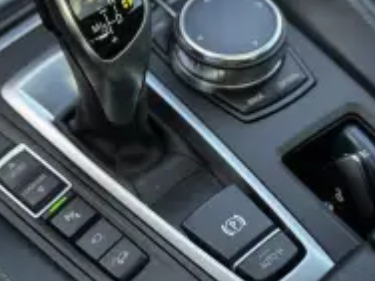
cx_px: 68
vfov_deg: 16.0
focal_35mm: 92
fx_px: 997
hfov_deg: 21.0
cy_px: 96
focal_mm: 6.76
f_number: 1.78
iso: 64
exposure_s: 1/121
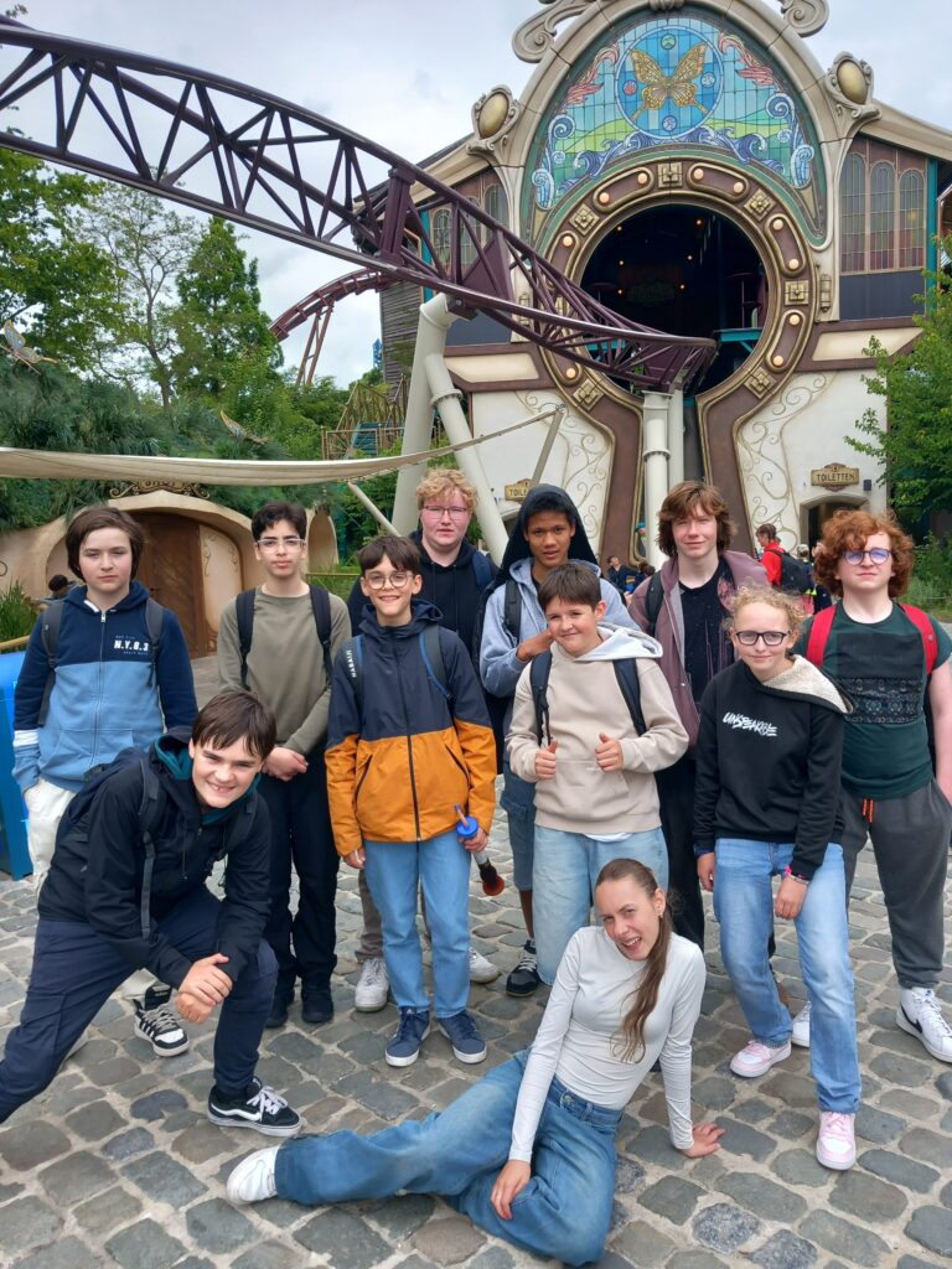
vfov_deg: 65.3
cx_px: 476
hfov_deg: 51.4
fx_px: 990
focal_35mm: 27
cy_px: 634
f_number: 1.8
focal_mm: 4
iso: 20
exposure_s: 1/247
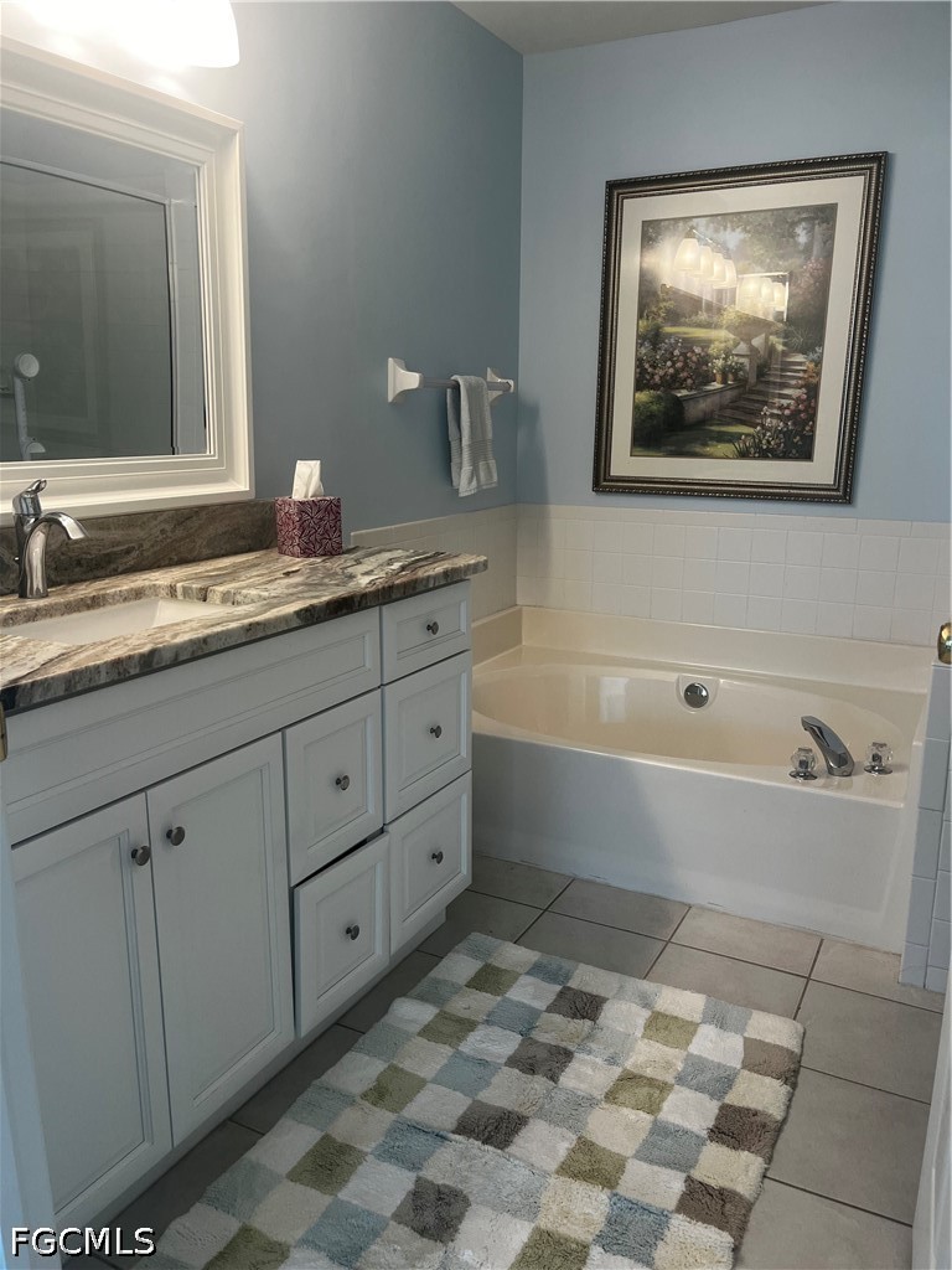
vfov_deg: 67.3
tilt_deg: -11.8
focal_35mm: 26
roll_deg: +1.1
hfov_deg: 53.1
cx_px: 476
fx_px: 953
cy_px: 635
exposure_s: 1/120
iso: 100
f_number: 1.6
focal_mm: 5.1
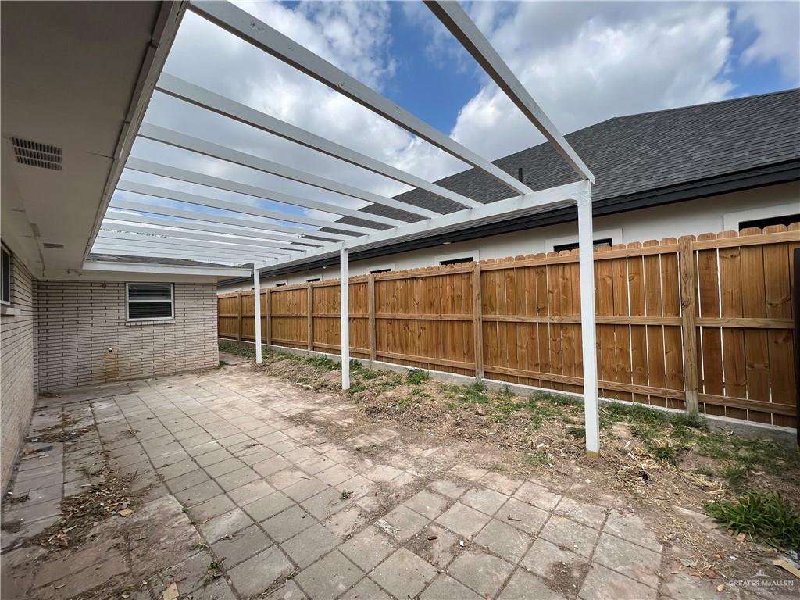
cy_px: 300
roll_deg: +2.8
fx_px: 300
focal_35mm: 13
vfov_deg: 89.9
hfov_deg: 106.2
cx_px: 400
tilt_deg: +1.6
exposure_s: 1/1309
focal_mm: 1.57
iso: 32
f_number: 1.8
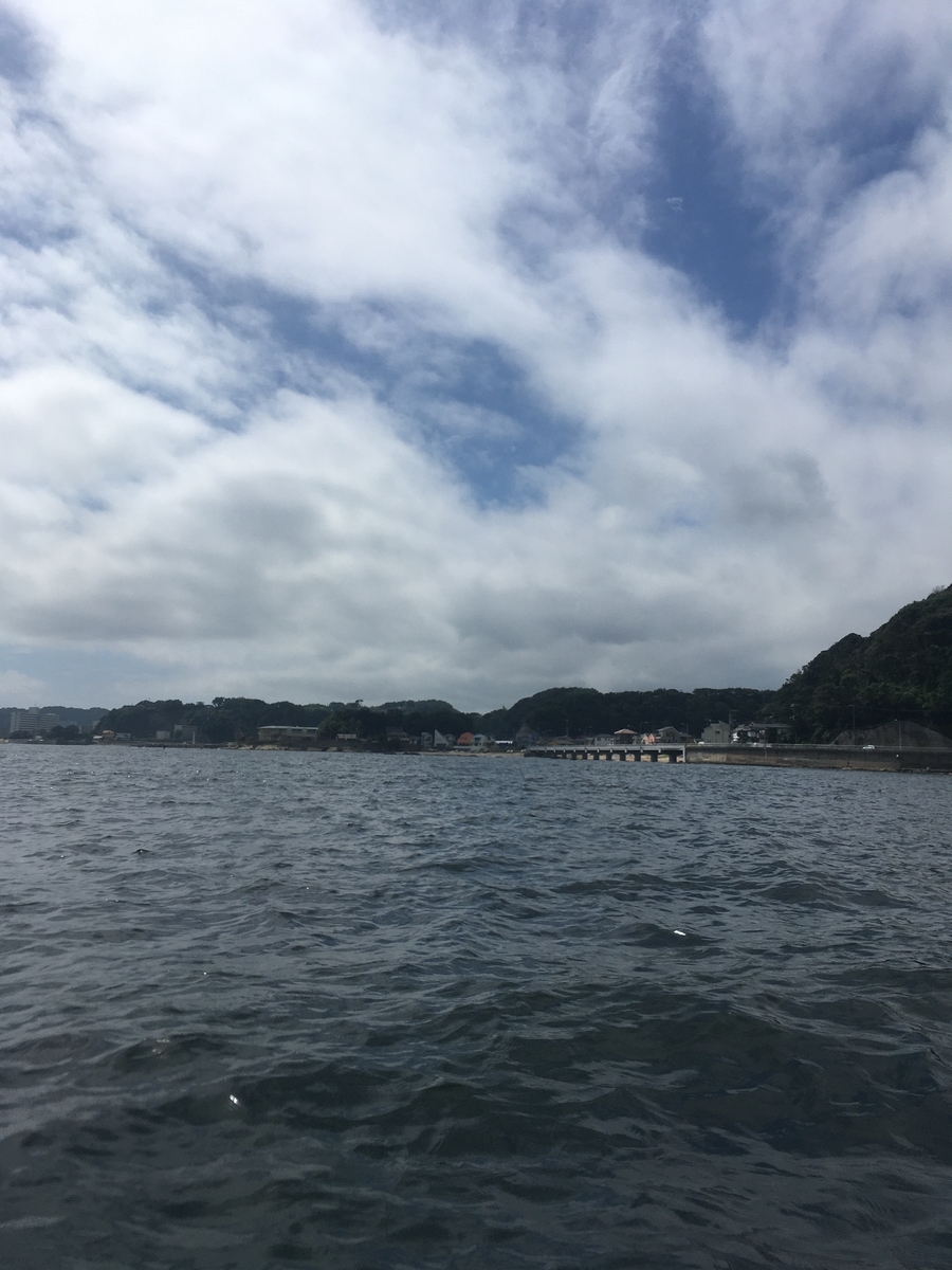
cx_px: 476
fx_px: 1063
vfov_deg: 61.7
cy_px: 635
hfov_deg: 48.2
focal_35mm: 29
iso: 25
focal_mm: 4.15
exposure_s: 1/4808
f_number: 2.2
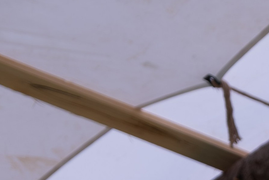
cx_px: 527
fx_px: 2862
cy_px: 360
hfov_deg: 5.3
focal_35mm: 383
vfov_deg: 3.6
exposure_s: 1/1600
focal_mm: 55
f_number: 3.2
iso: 200
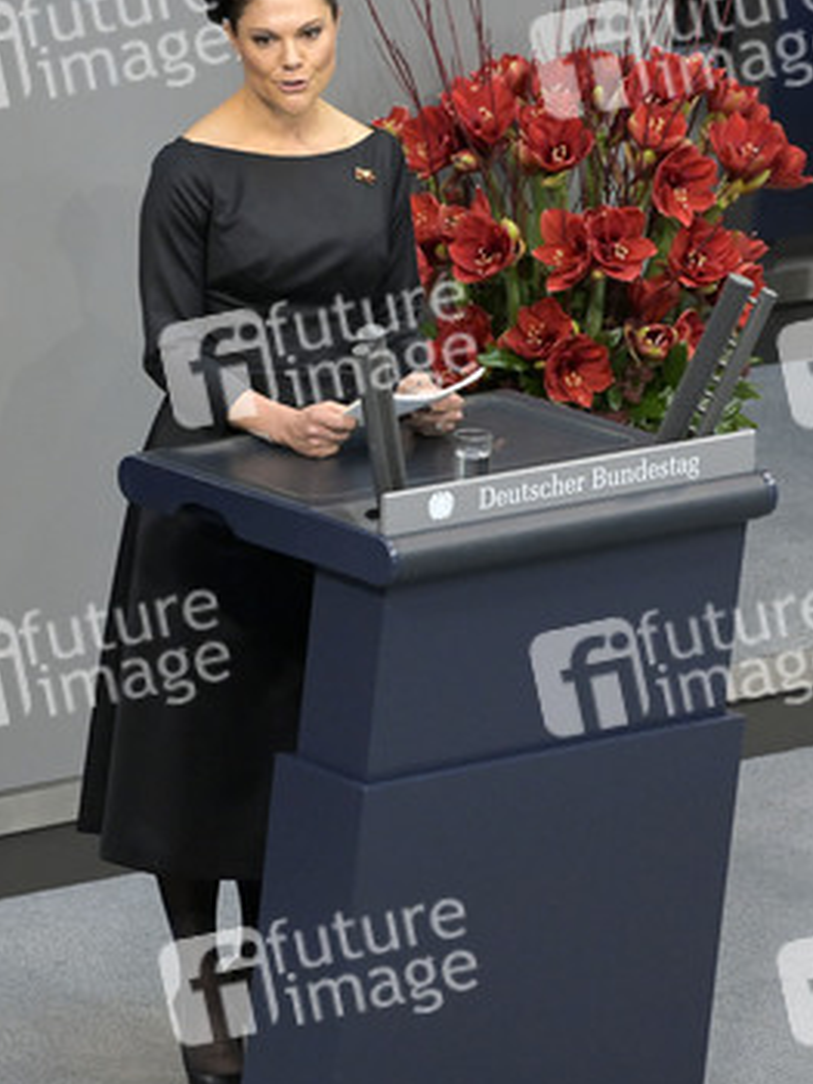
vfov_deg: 9.0
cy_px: 510
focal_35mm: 219
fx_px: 6862
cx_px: 408
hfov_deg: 6.8
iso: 10000
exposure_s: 1/320
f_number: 5.6
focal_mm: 200
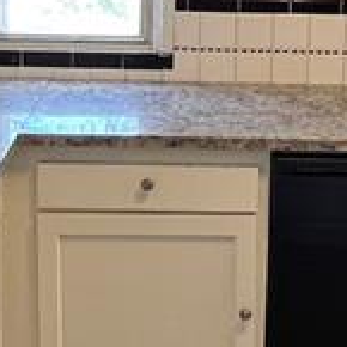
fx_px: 919
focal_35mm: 81
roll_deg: -2.0
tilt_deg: -10.4
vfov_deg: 21.0
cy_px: 43
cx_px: 182
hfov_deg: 21.4
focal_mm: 1.57
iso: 125
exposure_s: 1/60
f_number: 1.8
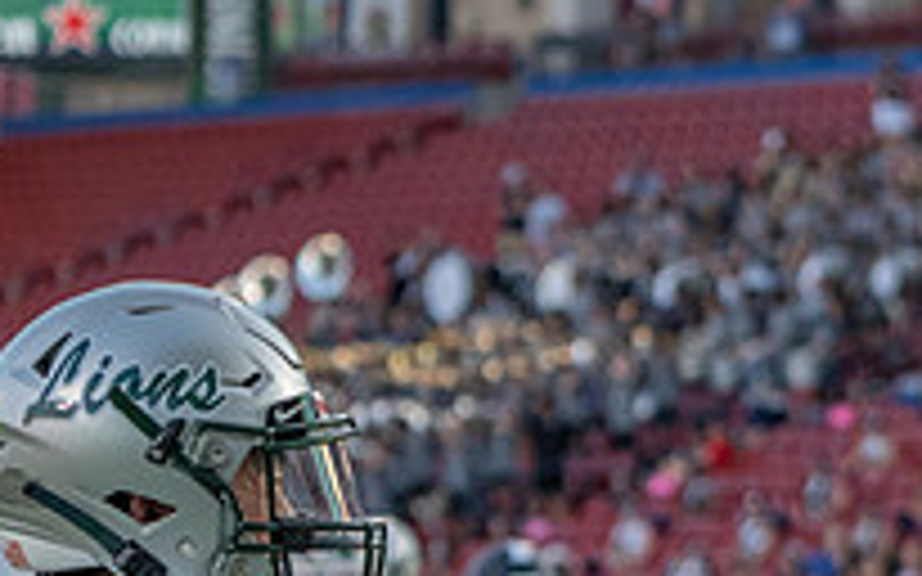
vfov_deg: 3.7
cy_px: 813
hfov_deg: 5.8
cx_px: 1360
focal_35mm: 356
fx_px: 8943
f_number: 5.6
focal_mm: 100
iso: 2000
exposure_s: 1/1250
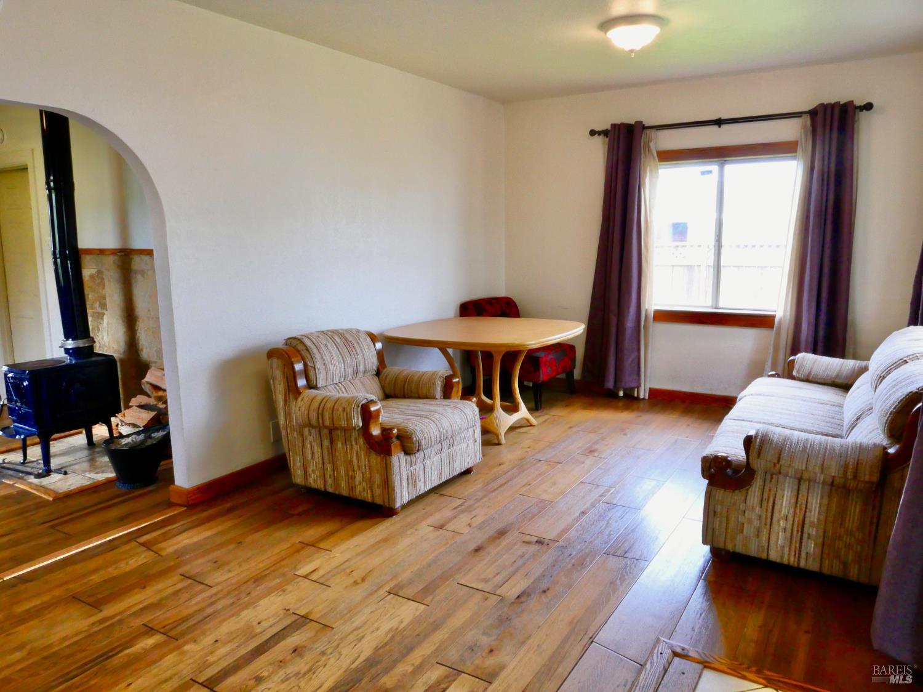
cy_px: 346
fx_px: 640
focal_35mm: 24
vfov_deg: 56.8
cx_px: 462
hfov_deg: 71.6
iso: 1600
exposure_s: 1/15
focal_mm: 10.9
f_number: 14
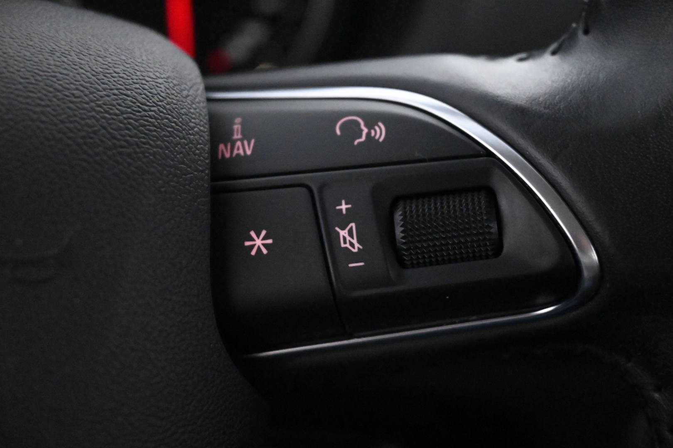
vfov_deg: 24.4
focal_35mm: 56
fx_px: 1037
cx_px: 336
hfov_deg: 35.9
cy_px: 224
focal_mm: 37
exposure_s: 1/60
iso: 11400
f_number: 5.3
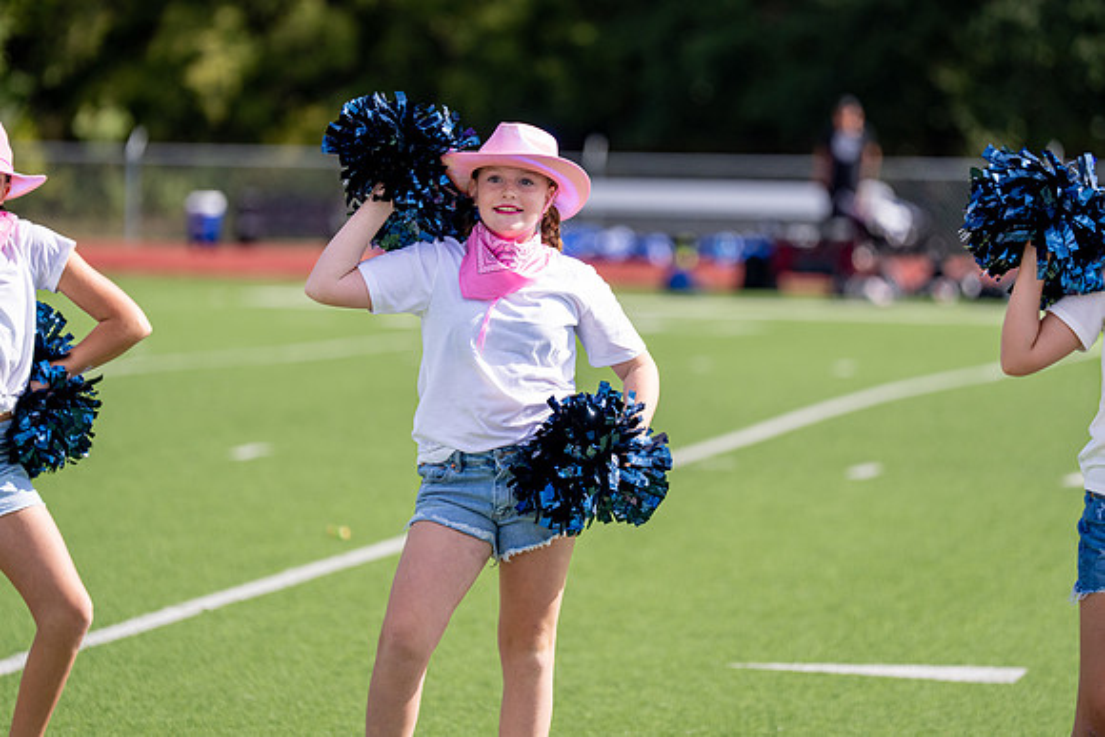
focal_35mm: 214
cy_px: 297
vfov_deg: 6.4
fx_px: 6559
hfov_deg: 9.6
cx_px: 556
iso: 250
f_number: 2.8
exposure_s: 1/4000
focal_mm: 173
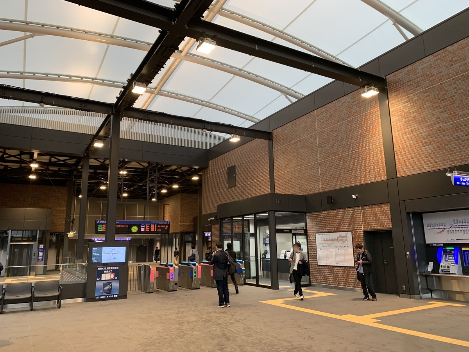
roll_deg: +0.1
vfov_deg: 53.1
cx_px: 234
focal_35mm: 26
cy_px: 176
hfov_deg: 67.3
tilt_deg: +11.6
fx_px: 352
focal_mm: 4.25
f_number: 1.8
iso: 80
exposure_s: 1/100
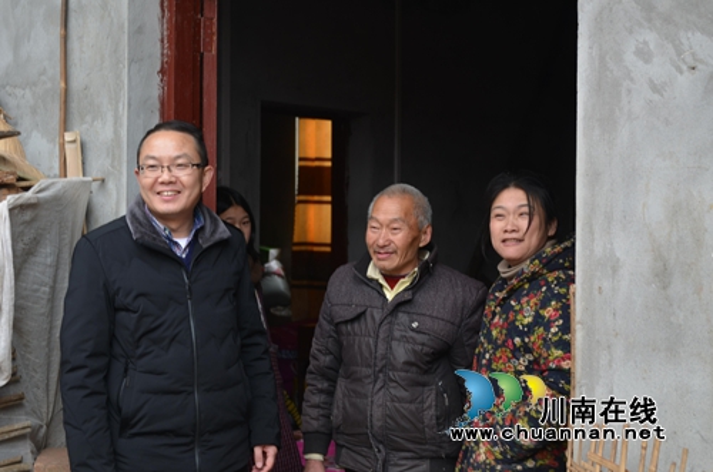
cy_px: 236
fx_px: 1186
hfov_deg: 33.5
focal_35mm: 60
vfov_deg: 22.5
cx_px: 356
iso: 100
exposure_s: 1/20
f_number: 4
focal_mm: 40
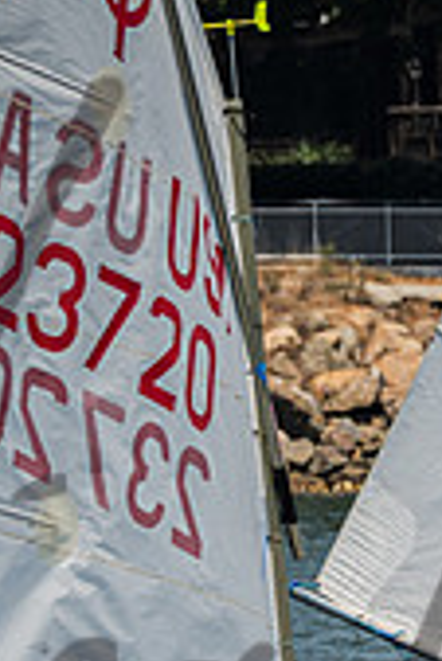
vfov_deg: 3.4
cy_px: 717
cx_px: 506
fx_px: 11265
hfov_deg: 2.2
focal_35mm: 613
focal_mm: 155
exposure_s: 1/1600
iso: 320
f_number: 7.6
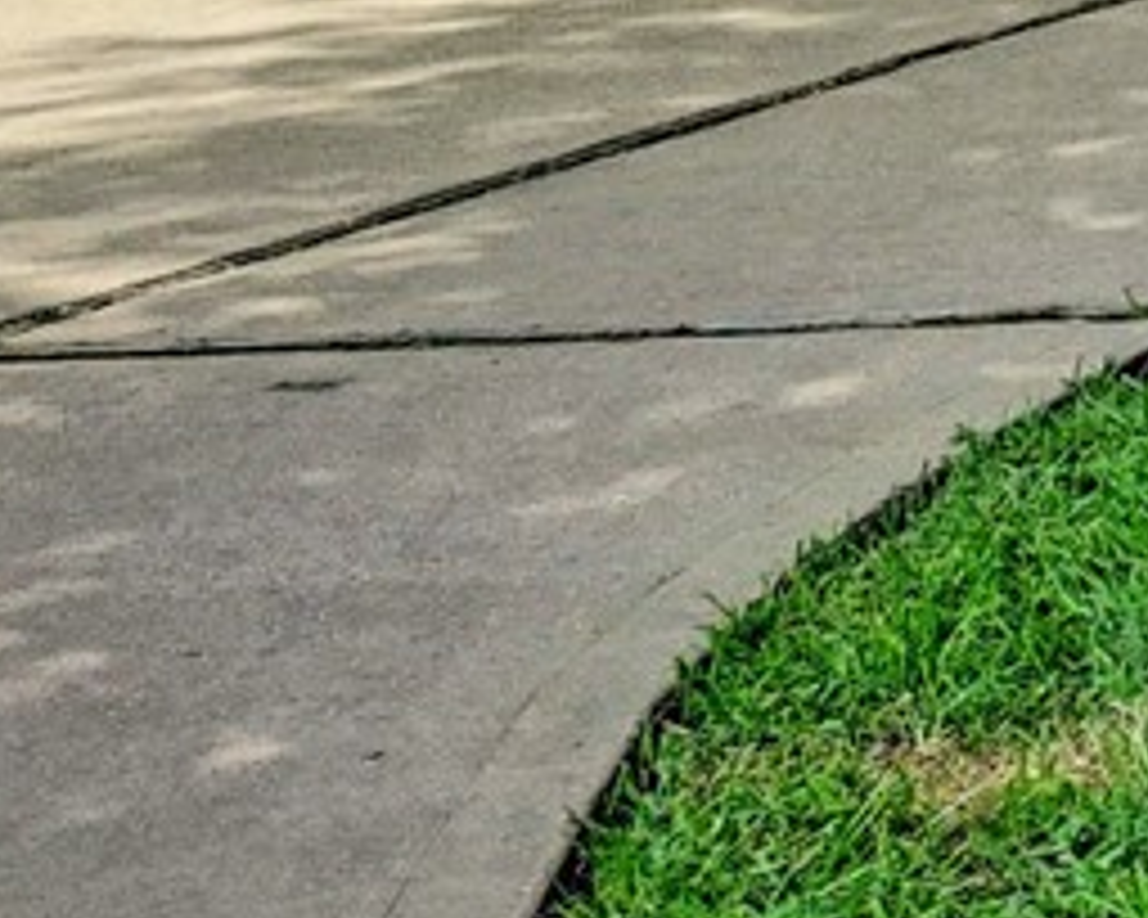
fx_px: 6252
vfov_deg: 8.1
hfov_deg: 7.5
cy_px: -783
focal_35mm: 184
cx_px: 4565
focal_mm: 23
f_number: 8
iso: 400
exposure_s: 1/400
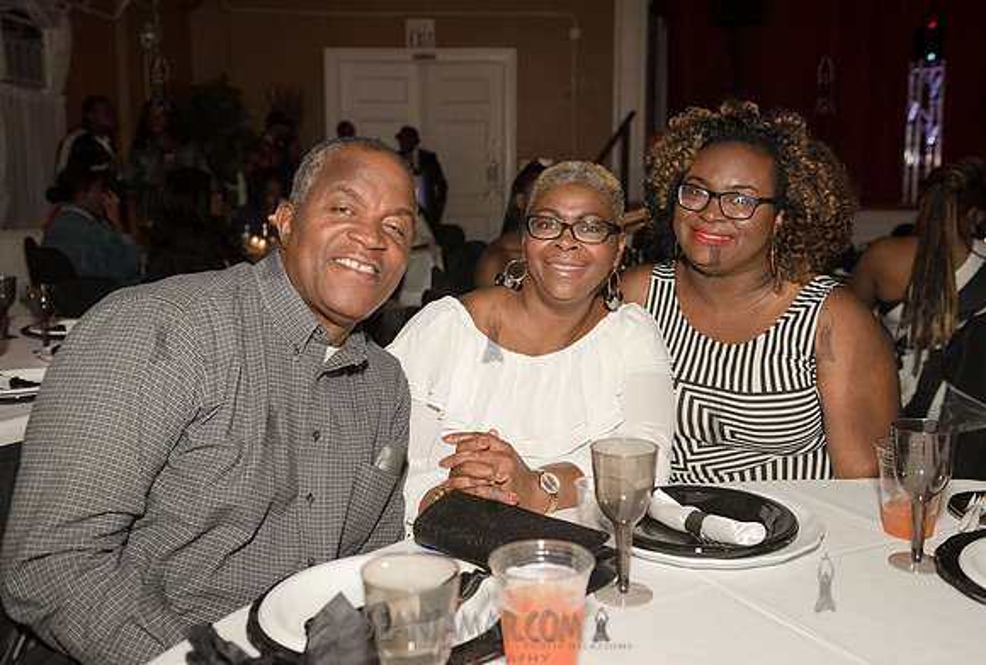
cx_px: 527
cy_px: 313
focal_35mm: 37
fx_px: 1025
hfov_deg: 51.3
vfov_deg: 35.9
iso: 2000
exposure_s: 1/250
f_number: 4
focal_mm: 35
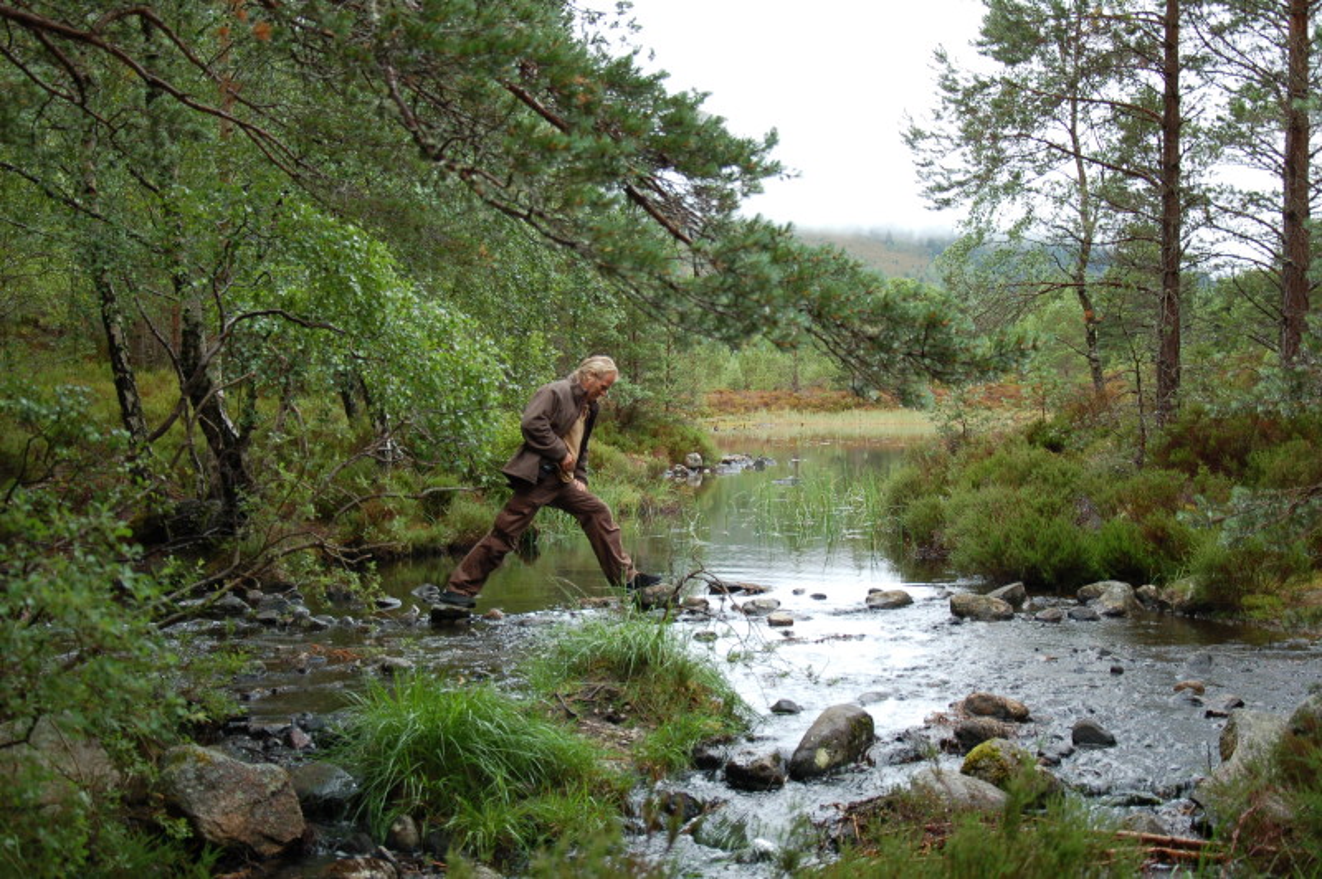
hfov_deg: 37.9
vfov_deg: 25.7
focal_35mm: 52
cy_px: 440
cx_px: 661
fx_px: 1926
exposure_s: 1/100
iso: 400
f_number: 5
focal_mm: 35
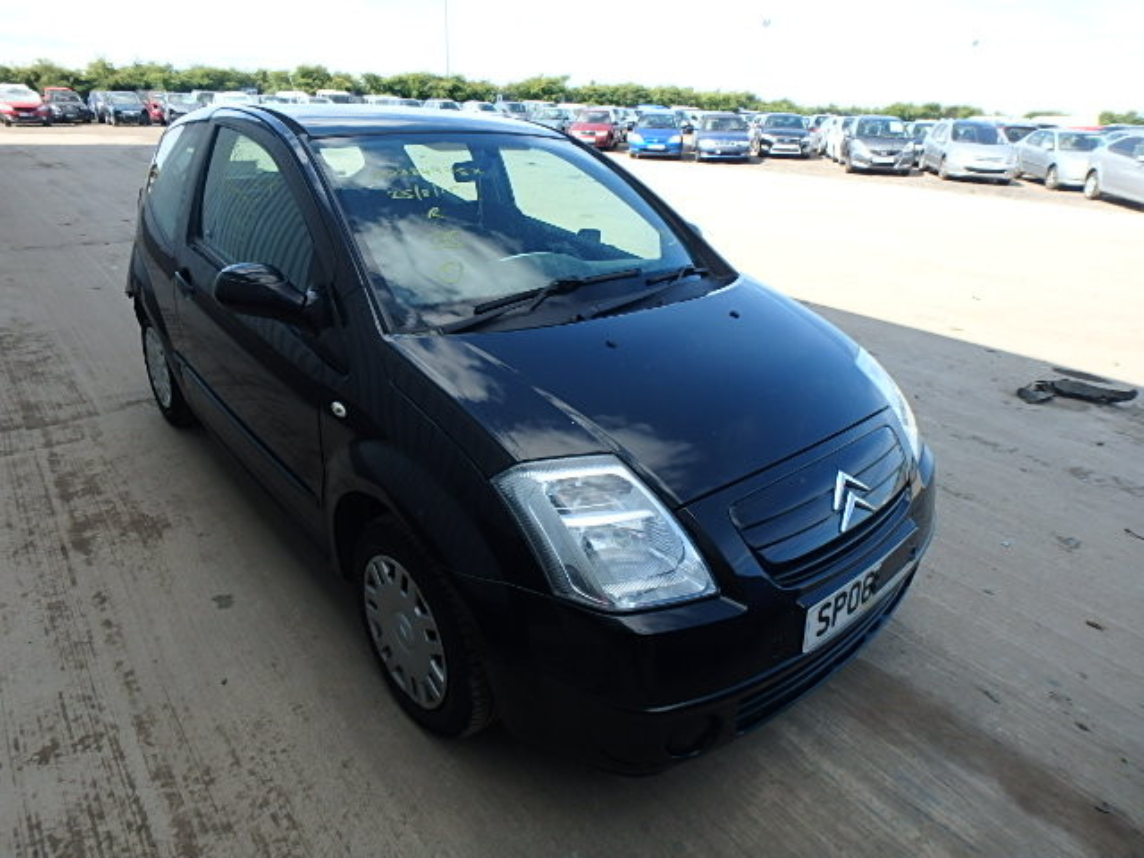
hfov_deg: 79.0
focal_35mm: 21
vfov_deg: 63.4
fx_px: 694
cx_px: 572
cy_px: 429
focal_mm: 3.7
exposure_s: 1/400
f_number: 3.5
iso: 125
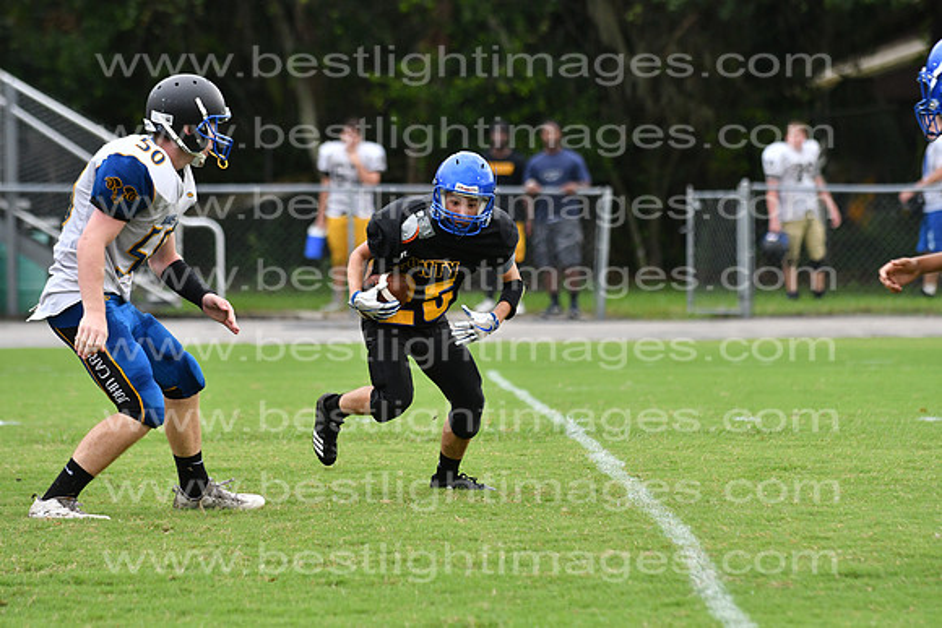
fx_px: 5496
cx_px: 471
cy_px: 314
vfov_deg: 6.5
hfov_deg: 9.8
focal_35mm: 210
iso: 800
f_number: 3.5
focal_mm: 140
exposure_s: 1/1250
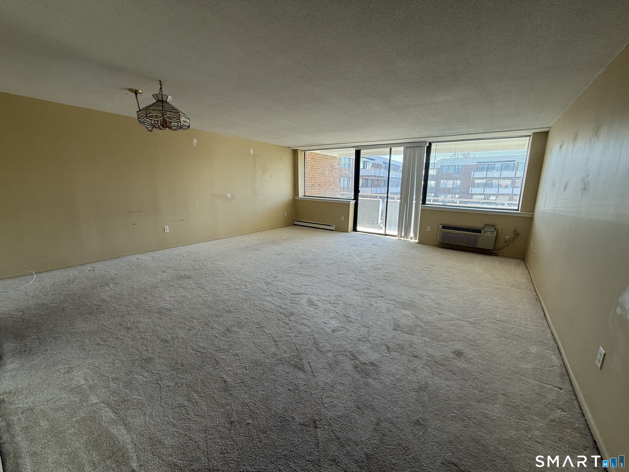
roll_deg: -0.4
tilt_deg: -11.4
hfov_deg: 102.1
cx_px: 314
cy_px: 236
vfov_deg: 85.7
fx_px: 254
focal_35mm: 14
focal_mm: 2.22
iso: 64
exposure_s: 1/161
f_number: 2.2
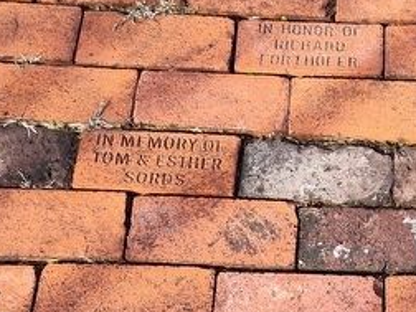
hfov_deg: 24.1
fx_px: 877
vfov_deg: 17.7
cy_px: 490
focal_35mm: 73
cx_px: 508
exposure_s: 1/284
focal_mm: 5.56
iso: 100
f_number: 1.8
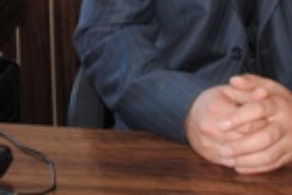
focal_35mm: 86
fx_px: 698
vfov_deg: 15.0
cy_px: -79
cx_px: 199
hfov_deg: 23.5
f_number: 3.5
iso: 200
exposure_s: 1/60
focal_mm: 18
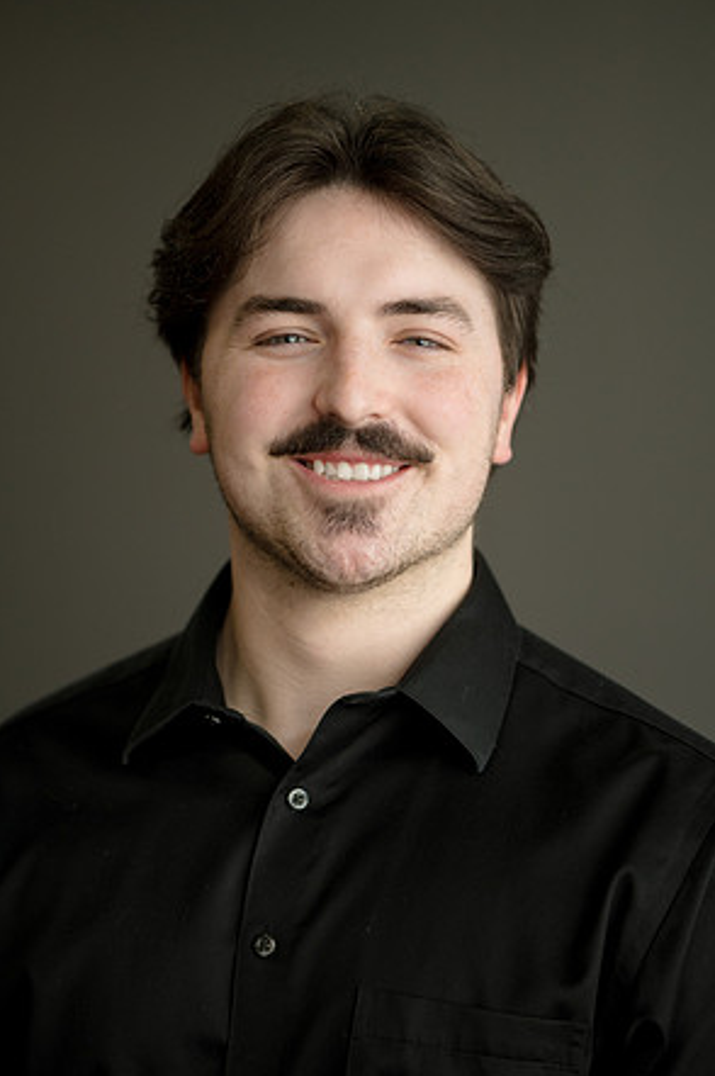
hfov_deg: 12.8
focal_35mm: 107
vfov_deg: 19.1
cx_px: 360
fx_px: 3192
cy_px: 533
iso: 640
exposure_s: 1/160
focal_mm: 105
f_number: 3.2
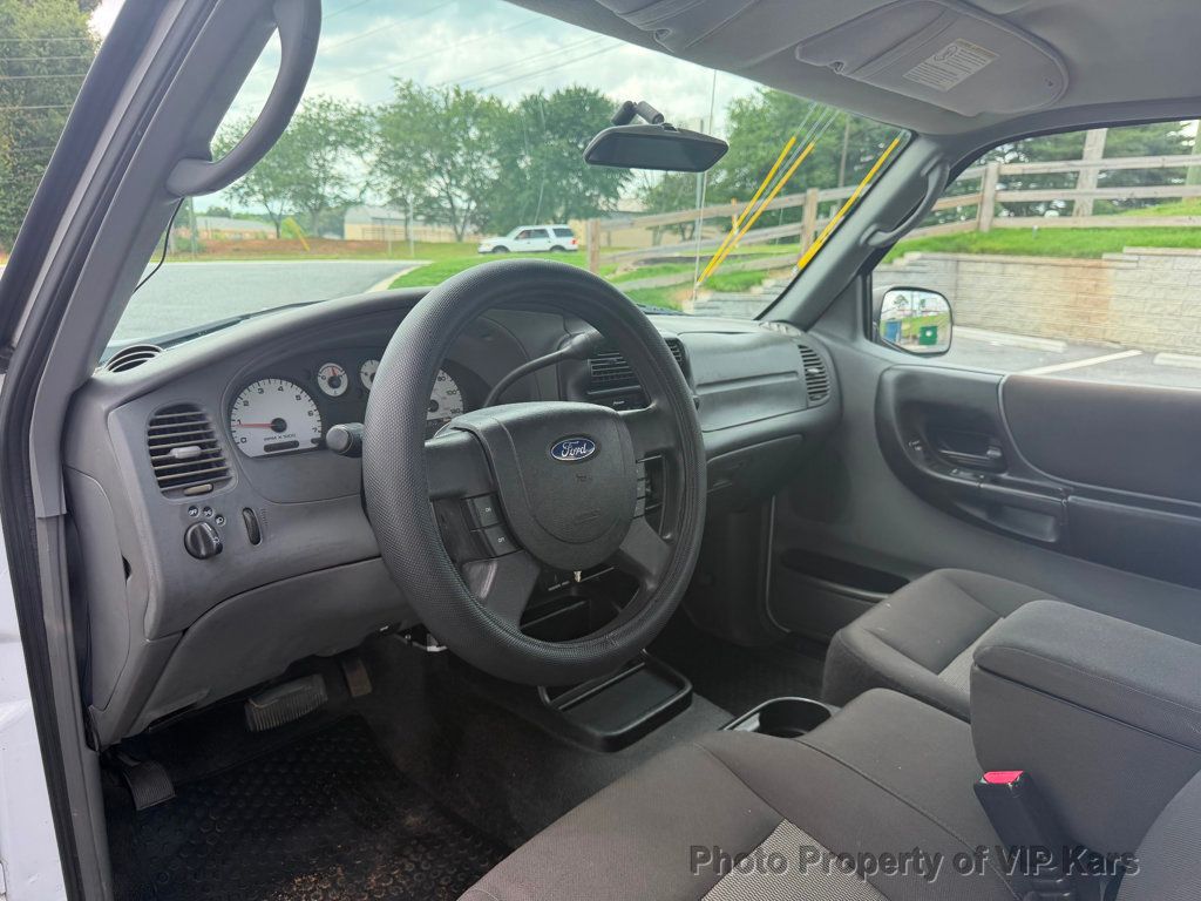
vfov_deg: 56.8
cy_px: 450
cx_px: 600
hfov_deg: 71.6
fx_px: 833
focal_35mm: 24
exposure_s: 1/796
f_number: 1.78
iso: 100
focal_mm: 6.76
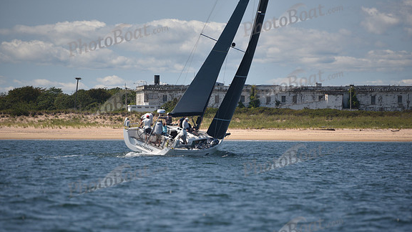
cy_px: 131
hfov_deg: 10.2
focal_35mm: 211
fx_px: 2305
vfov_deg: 5.8
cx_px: 206
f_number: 2.8
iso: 250
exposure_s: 1/3200
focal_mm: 200
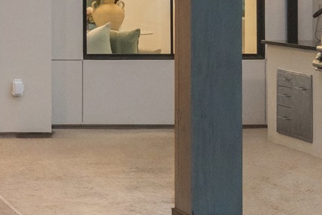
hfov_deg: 12.3
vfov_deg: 9.0
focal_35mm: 151
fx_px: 1351
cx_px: -285
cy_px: -51
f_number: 4
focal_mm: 35
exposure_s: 1/160
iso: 3200
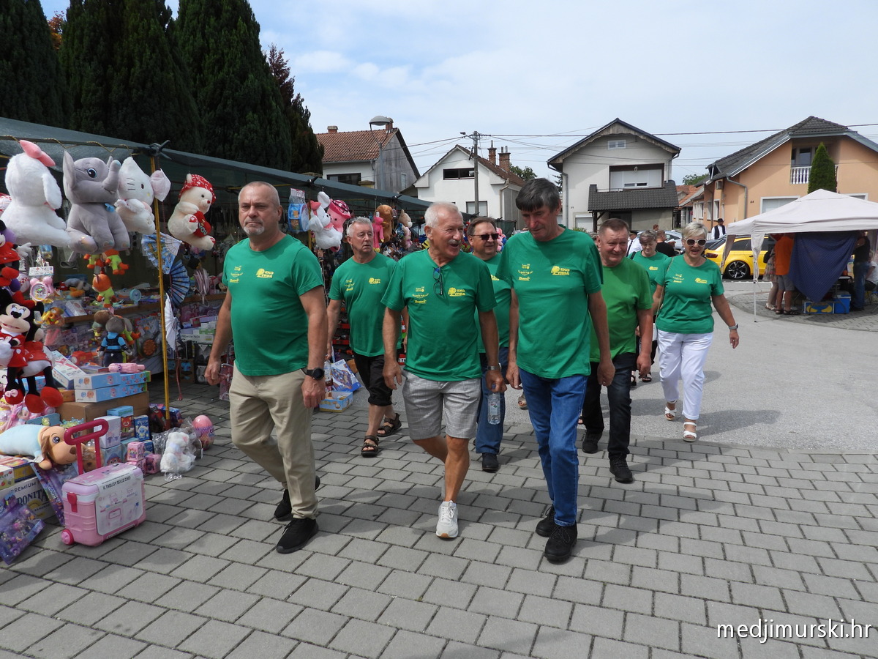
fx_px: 609
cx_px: 439
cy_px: 330
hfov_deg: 71.6
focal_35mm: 24
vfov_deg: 56.8
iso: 100
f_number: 2.8
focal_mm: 4.3
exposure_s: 1/1600
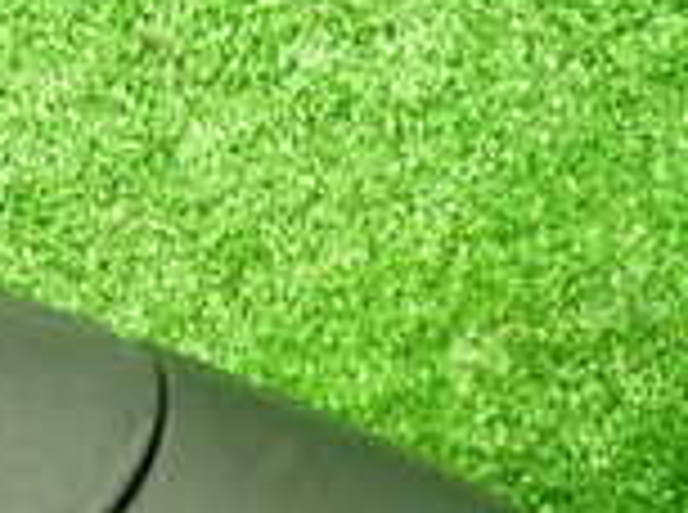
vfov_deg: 12.3
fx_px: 2340
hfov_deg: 16.4
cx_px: 22
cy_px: 558
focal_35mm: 118
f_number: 2.3
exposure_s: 1/30
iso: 400
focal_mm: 5.4
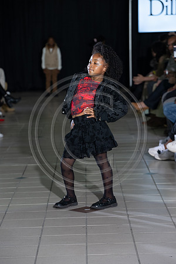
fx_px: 990
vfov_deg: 15.2
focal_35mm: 135
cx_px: 88
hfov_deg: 10.2
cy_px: 132
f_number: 5
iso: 1250
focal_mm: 135
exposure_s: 1/160
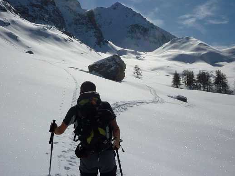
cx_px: 149
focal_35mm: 45
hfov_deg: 41.7
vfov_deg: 32.0
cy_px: 66
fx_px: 305
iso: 80
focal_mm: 5.2
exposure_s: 1/1000
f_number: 8
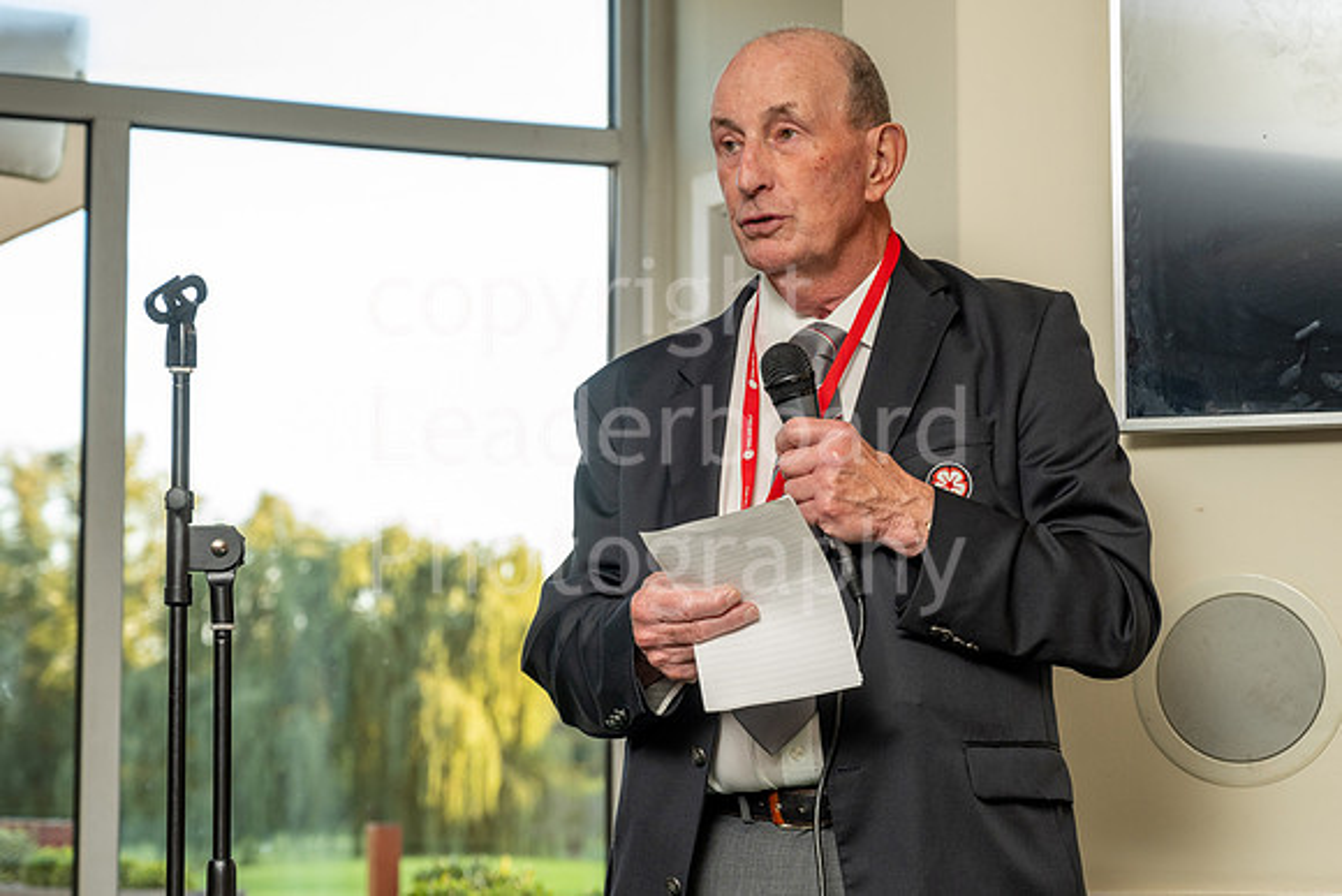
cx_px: 683
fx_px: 3242
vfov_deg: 15.7
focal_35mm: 87
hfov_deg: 23.4
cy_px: 435
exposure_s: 1/160
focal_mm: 70
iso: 500
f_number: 5
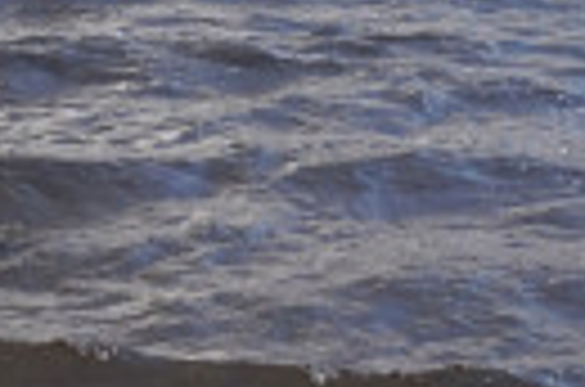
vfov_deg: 6.0
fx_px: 3599
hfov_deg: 9.3
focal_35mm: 222
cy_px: -452
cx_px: 81
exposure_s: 1/80
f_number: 8
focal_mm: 24
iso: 100
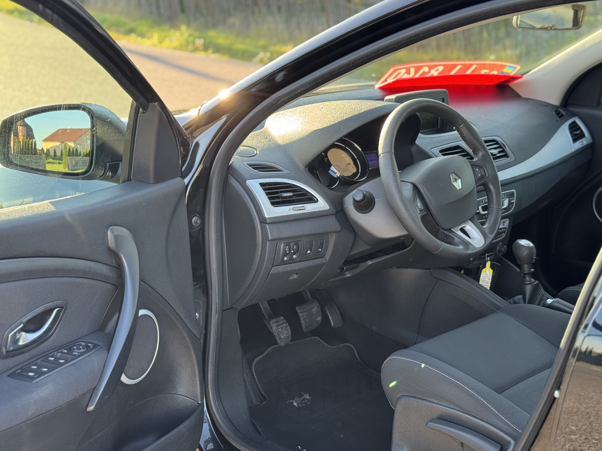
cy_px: 237
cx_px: 310
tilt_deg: -16.2
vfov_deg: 27.5
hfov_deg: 36.2
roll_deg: +0.1
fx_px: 922
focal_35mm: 53
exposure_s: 1/154
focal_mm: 6.76
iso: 100
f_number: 1.78
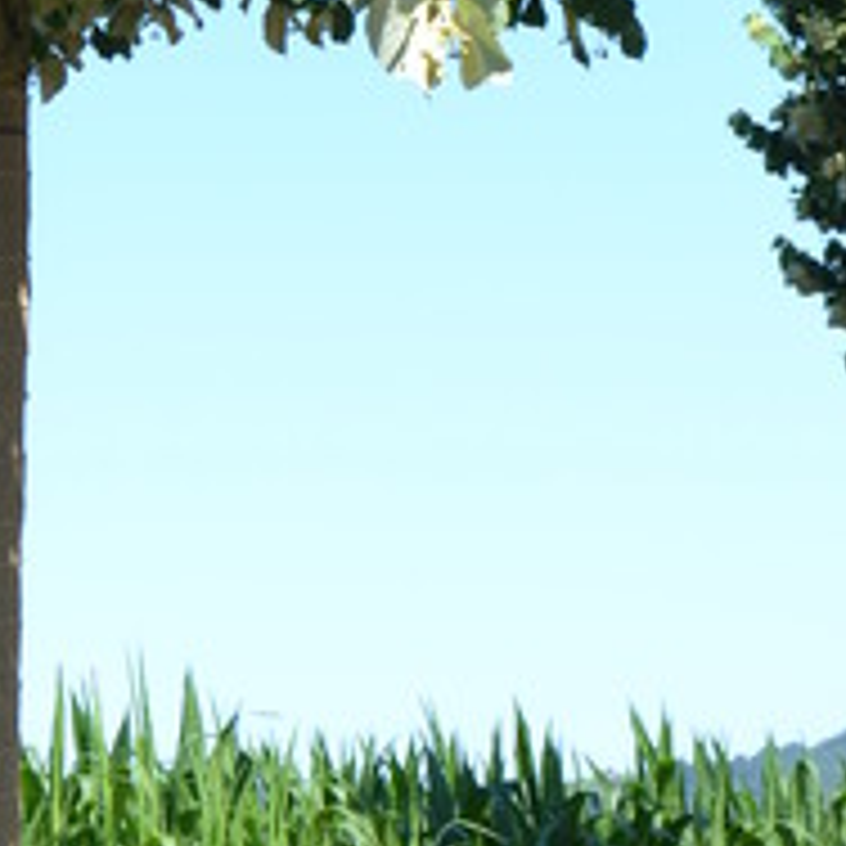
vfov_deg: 8.8
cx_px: 25
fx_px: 5364
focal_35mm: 194
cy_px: -513
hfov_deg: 9.0
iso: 100
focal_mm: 28
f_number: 6.3
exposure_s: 1/160
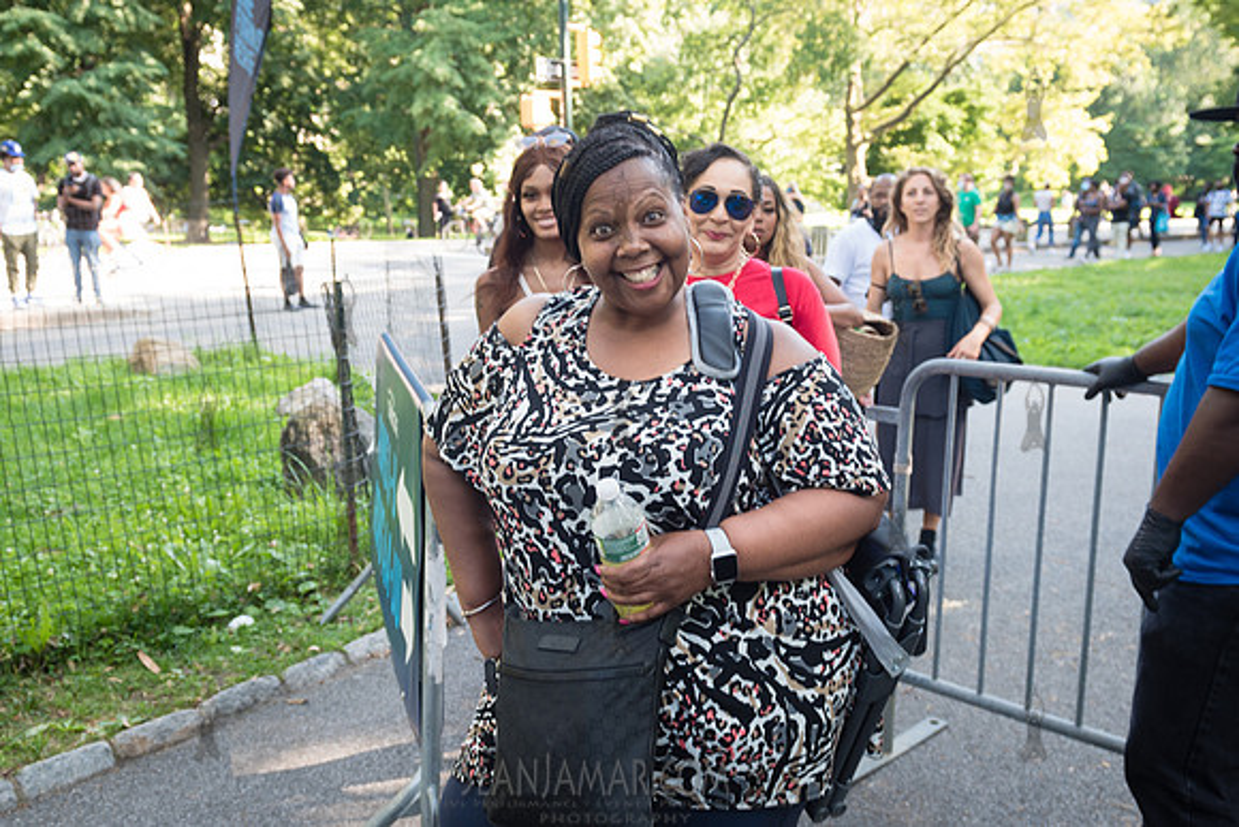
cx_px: 630
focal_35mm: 33
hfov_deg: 57.8
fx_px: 1122
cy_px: 385
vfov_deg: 40.4
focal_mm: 24
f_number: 4
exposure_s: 1/60
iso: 200
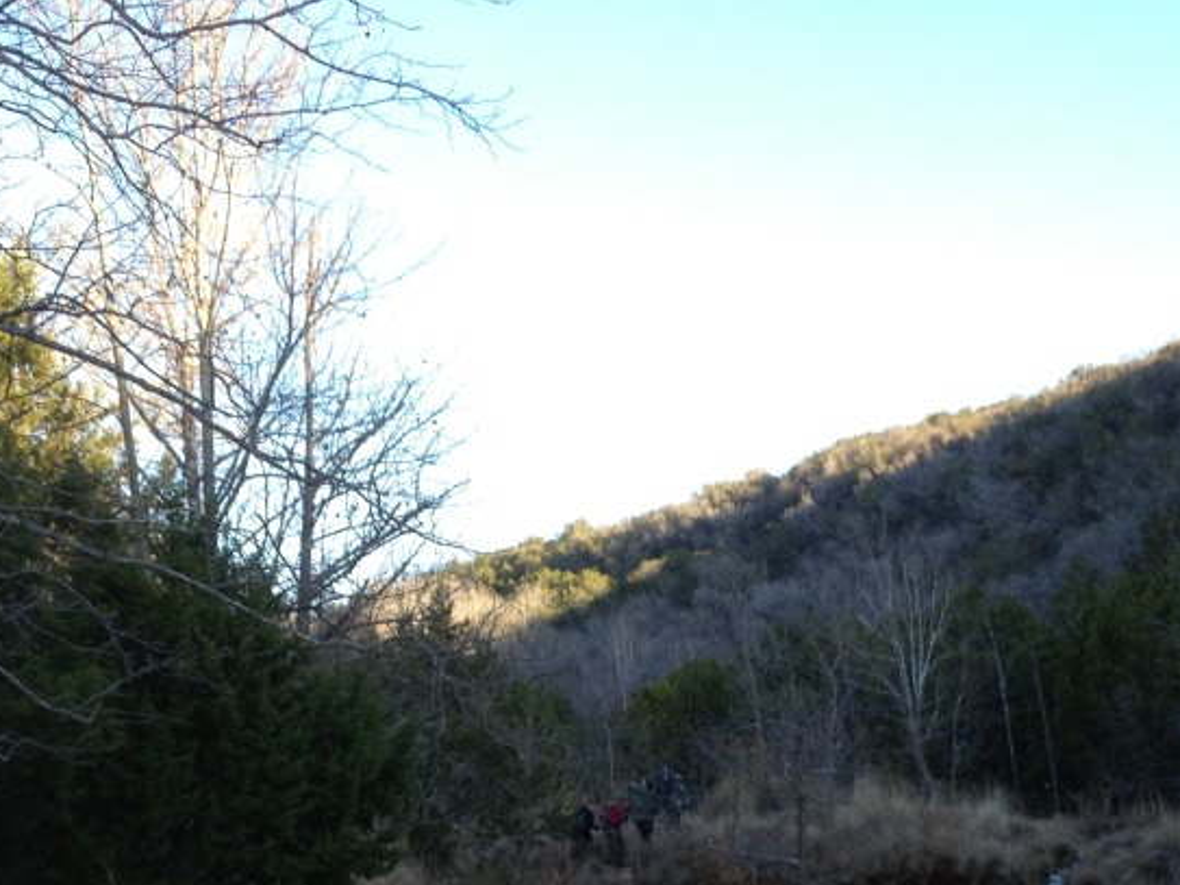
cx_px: 715
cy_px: 833
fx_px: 2249
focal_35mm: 66
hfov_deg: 29.3
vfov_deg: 21.6
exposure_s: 1/284
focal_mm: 4.28
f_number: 2.4
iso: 50
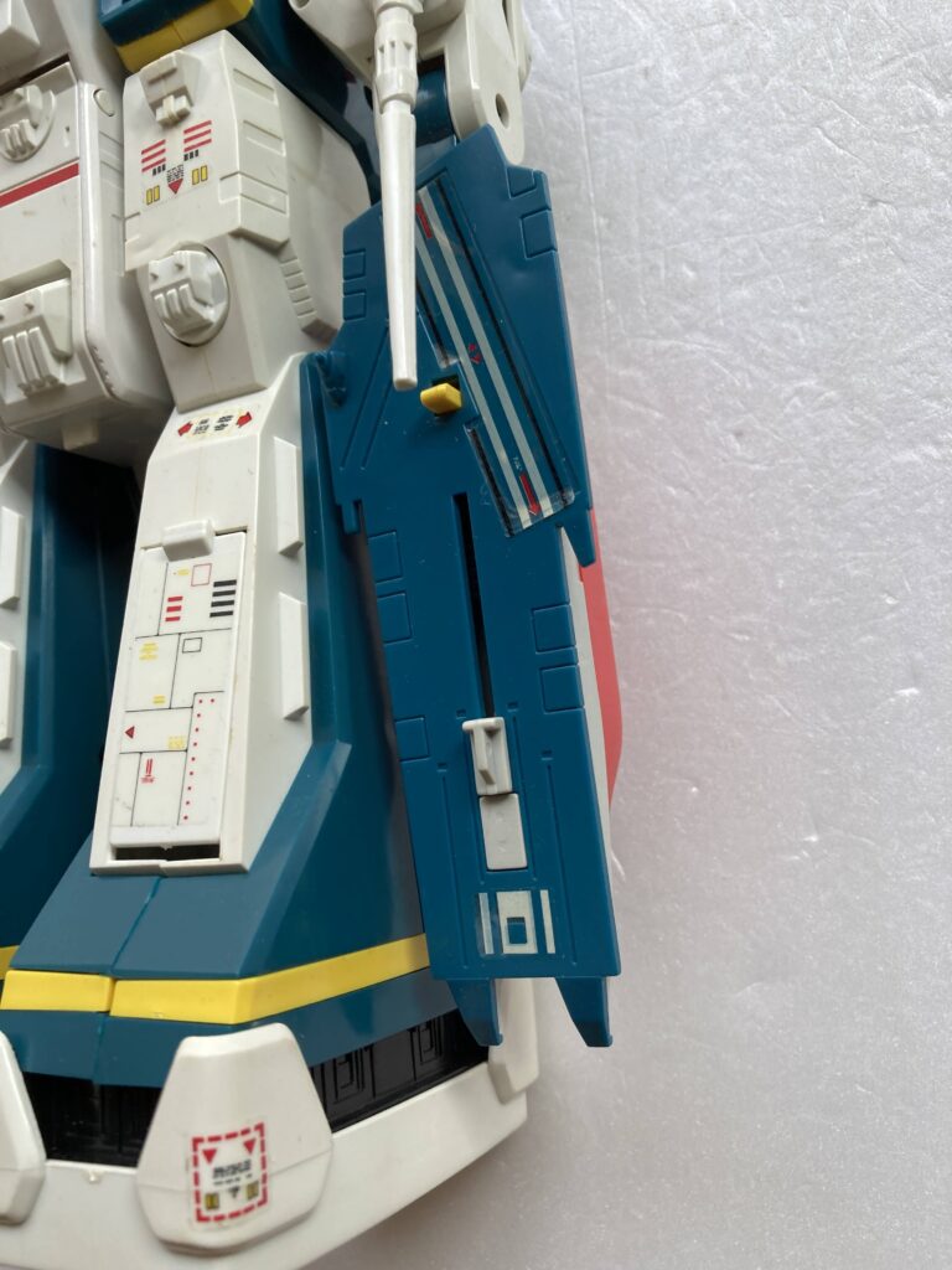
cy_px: 635
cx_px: 476
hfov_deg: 49.7
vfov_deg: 63.4
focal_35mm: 28
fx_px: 1027
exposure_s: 1/121
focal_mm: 3.99
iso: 40
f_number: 1.8
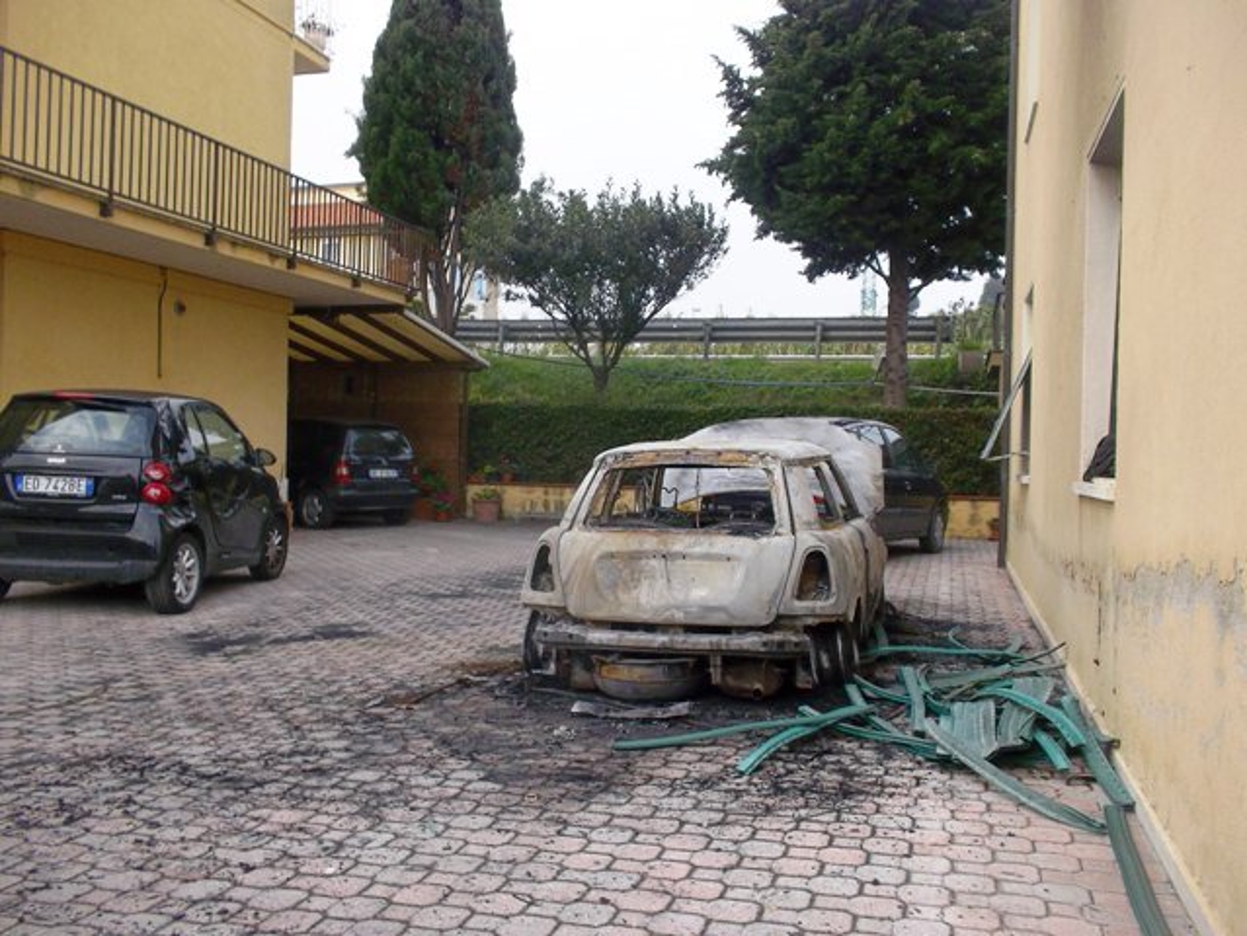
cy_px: 468
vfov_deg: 48.3
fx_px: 1045
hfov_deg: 61.6
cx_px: 624
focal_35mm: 29
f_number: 3.3
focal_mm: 4.1
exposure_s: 1/250
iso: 80
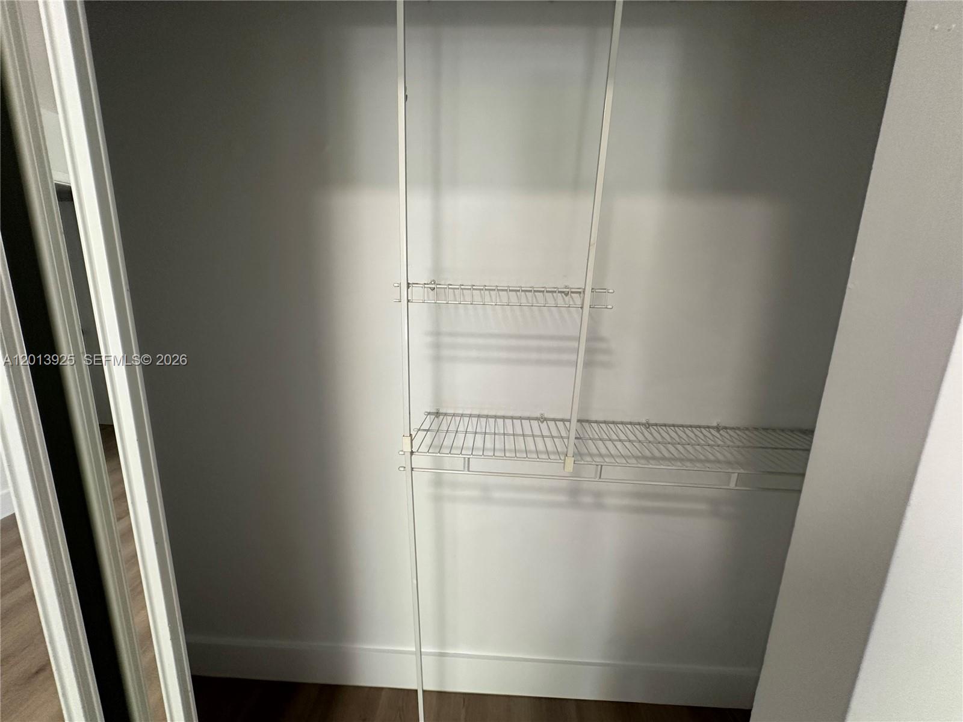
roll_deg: -1.8
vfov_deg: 85.7
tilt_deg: -10.0
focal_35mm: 14
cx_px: 482
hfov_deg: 102.1
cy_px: 361
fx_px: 389
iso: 160
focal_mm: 2.22
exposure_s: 1/60
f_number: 2.2
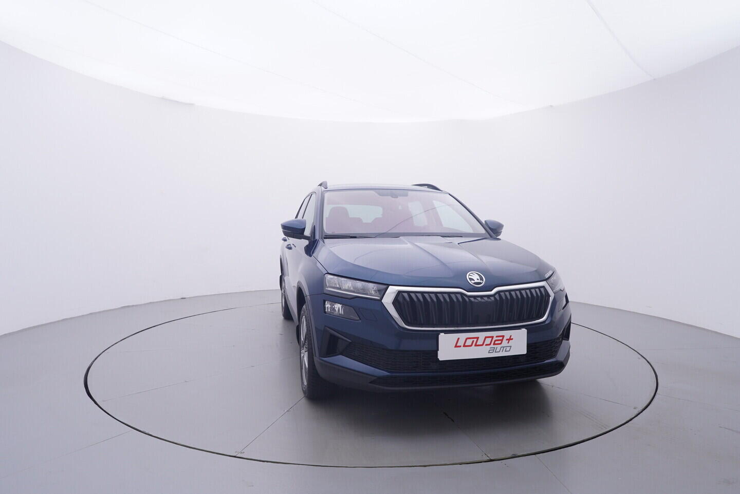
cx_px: 370
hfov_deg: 77.3
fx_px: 463
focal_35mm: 22
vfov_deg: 56.2
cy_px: 247
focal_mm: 15
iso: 200
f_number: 5
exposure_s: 1/80
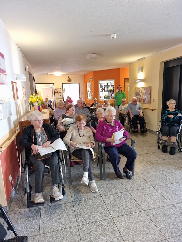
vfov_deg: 73.9
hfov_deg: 58.9
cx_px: 91
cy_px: 121
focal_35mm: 23
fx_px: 161
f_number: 1.8
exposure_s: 1/100
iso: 500
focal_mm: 6.4
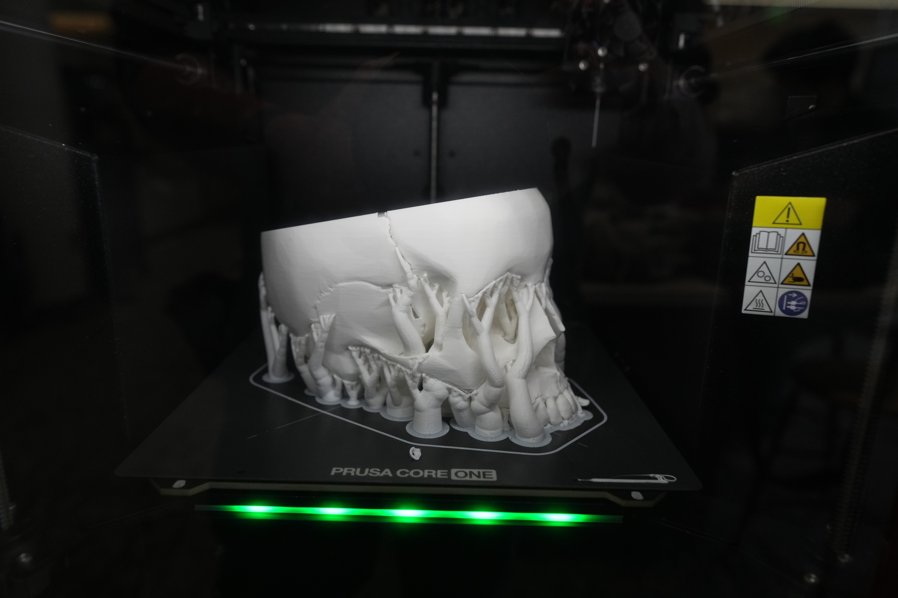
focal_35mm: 24
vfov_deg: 53.1
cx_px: 449
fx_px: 599
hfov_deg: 73.7
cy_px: 299
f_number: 4
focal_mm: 24
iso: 2000
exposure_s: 1/400
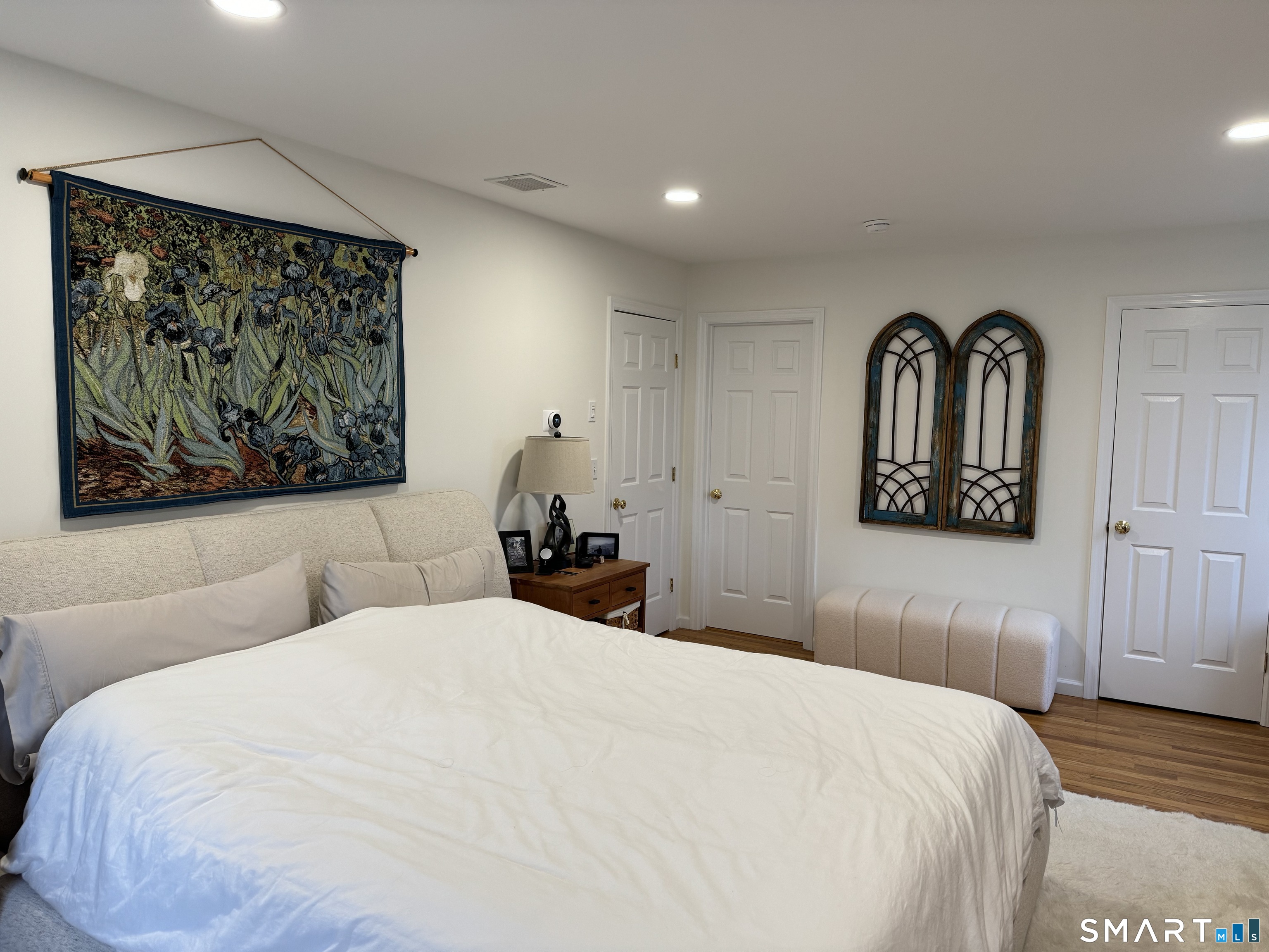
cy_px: 476
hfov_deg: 71.6
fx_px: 880
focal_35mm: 24
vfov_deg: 56.8
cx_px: 634
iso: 160
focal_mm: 6.76
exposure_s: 1/120
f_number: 1.78
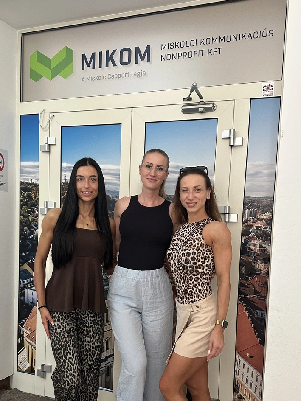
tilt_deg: -3.1
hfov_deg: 43.0
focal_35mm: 33
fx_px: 383
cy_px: 247
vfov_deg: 54.8
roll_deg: -3.5
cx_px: 148
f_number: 1.78
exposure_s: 1/60
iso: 400
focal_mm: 6.86
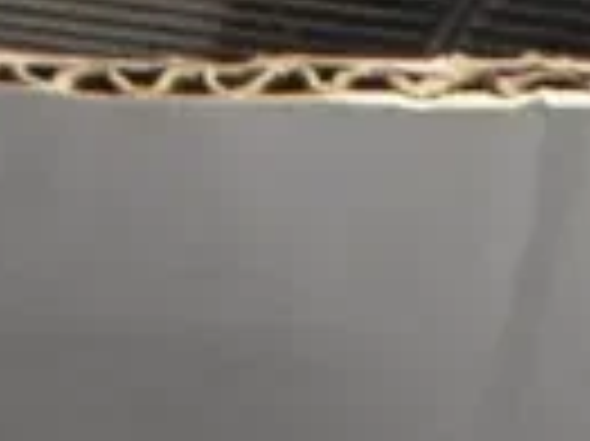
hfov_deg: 10.7
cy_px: 1474
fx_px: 3099
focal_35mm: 182
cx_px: 640
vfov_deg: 7.0
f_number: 7.1
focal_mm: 18
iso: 6400
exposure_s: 1/200
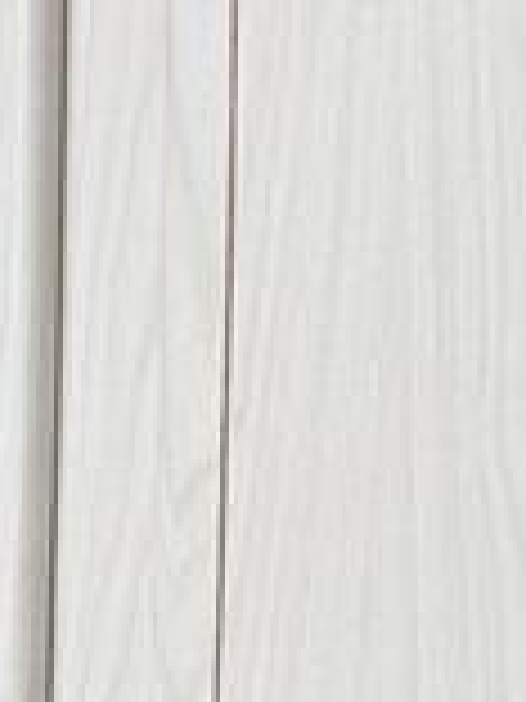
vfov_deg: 9.6
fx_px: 3748
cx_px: -472
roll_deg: +1.5
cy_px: 1620
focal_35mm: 185
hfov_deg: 7.7
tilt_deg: -6.3
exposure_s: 1/120
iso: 64
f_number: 1.78
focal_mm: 6.76
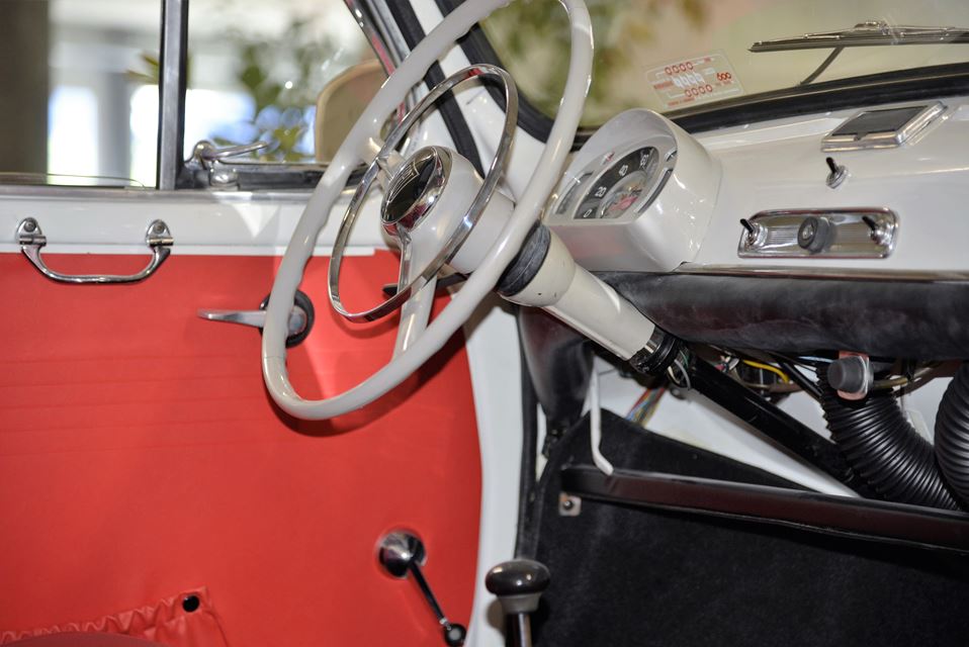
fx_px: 2963
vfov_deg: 12.5
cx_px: 484
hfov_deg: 18.6
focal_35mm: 110
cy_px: 324
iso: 800
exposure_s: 1/60
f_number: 4
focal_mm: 110
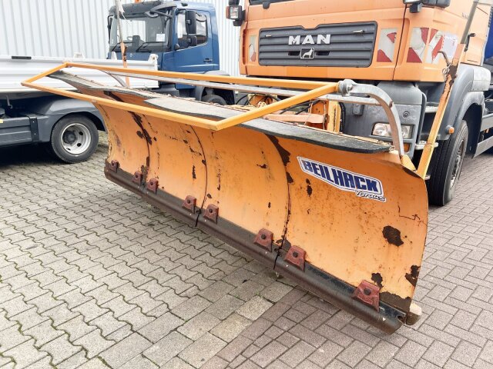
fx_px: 370
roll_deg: -1.0
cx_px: 246
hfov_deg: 67.3
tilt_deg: -18.5
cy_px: 184
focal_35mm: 26
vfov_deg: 53.1
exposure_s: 1/1224
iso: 50
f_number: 1.5
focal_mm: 5.7
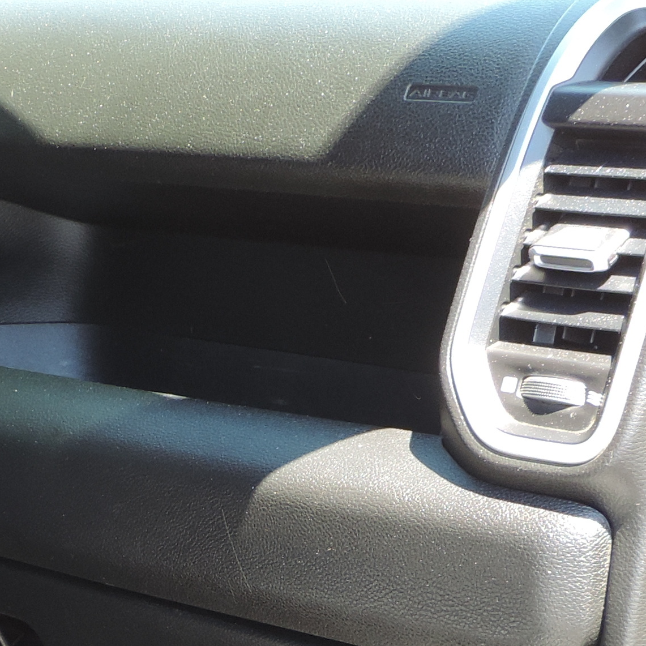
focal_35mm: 91
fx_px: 1921
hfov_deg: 19.0
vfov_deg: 18.6
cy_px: 657
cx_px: 182
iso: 80
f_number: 3
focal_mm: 4.3
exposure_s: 1/40
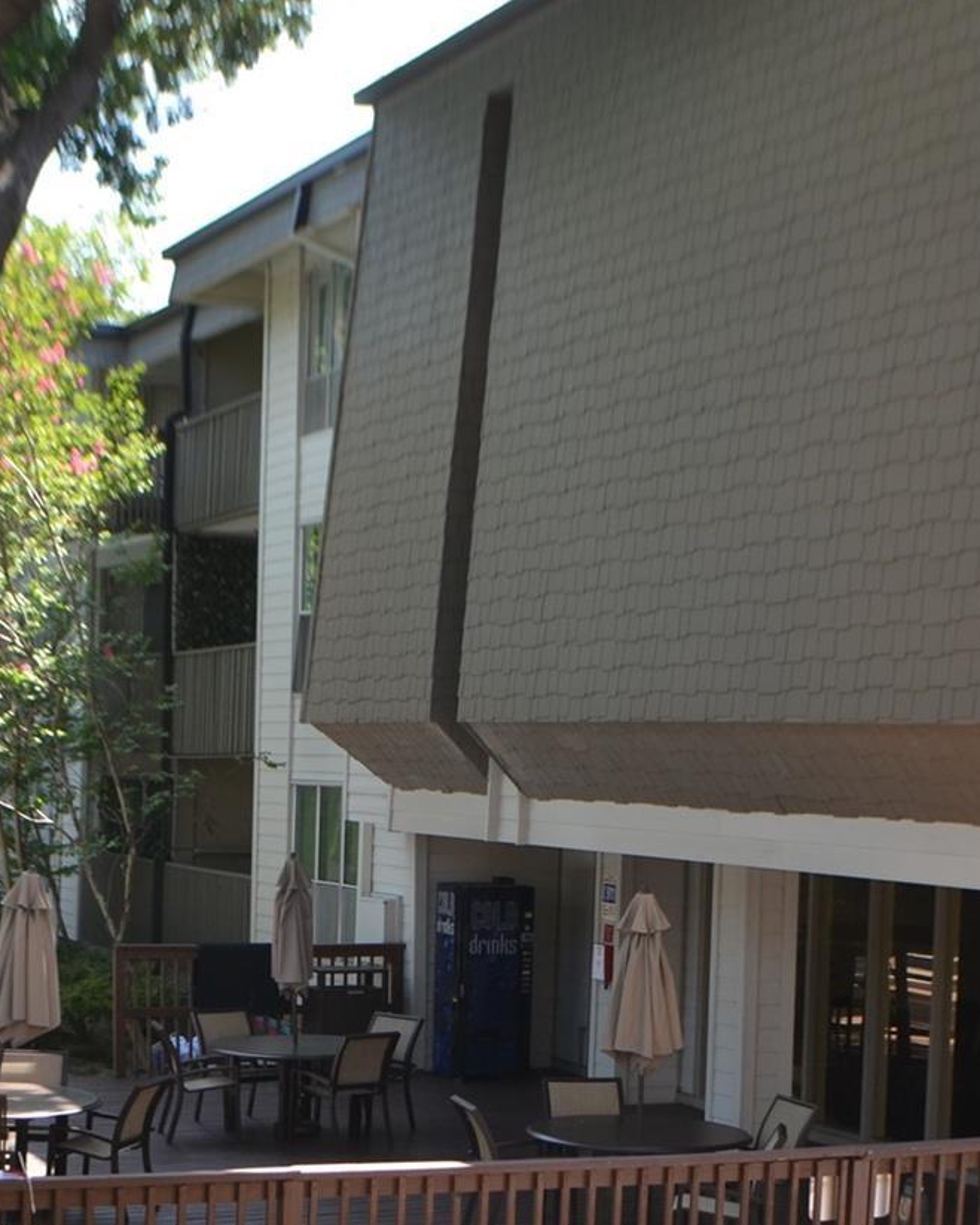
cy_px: 728
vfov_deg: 22.7
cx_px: 477
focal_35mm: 84
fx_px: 3046
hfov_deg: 18.3
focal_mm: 24
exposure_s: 1/125
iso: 100
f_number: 4
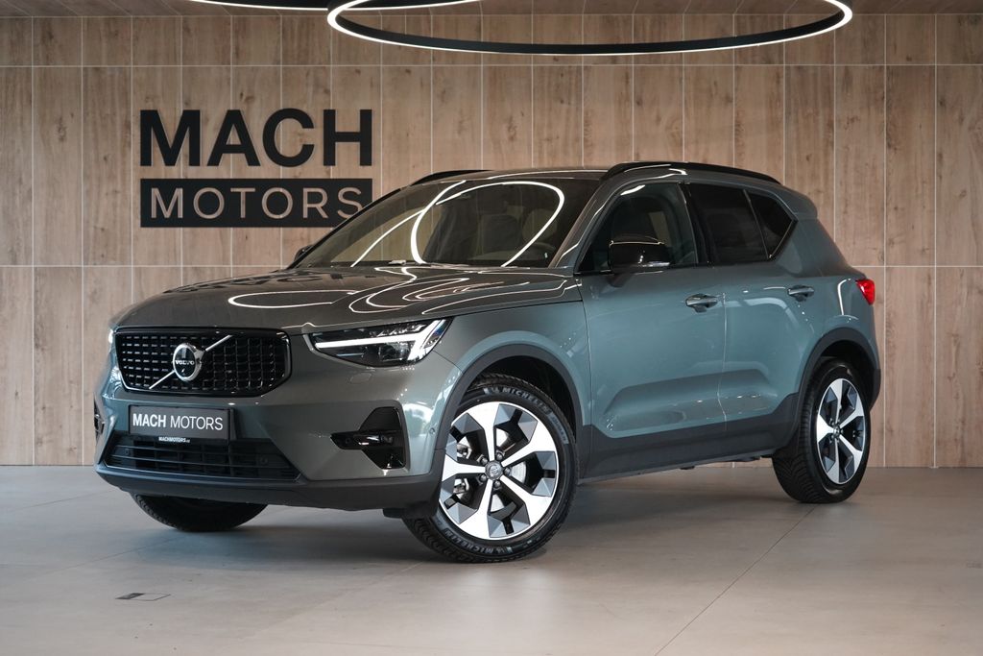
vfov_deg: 20.3
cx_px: 492
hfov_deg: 30.1
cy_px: 328
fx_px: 1830
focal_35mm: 67
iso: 4000
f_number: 5.6
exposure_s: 1/160
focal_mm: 67
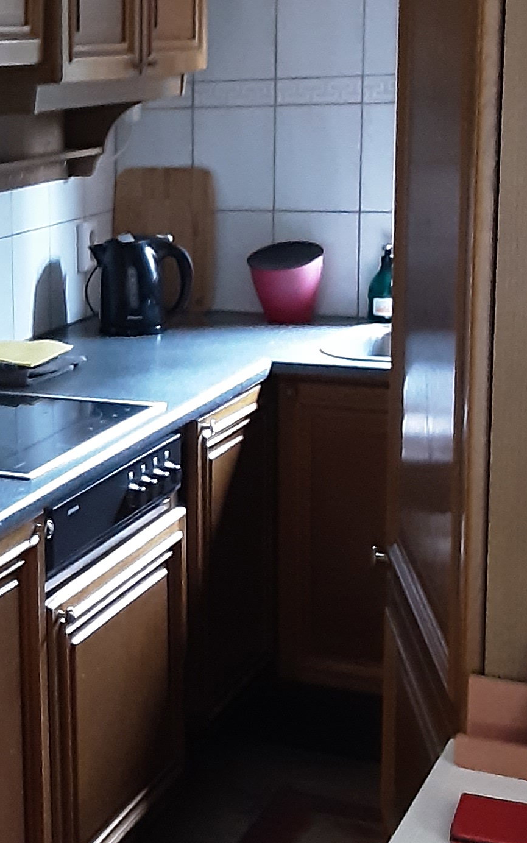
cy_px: 350
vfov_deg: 29.3
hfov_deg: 17.5
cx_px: -142
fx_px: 1609
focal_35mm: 70
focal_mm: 2.9
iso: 400
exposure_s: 1/20
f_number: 1.9
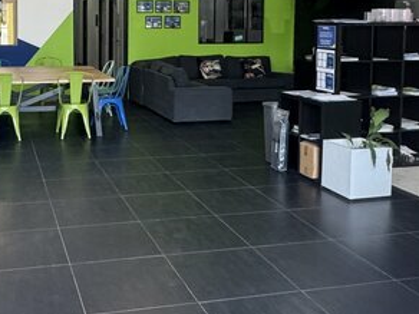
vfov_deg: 30.7
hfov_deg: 40.3
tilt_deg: -6.8
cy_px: 60
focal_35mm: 46
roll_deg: +0.3
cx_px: 116
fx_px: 557
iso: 320
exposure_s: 1/100
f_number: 2.2
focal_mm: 2.22
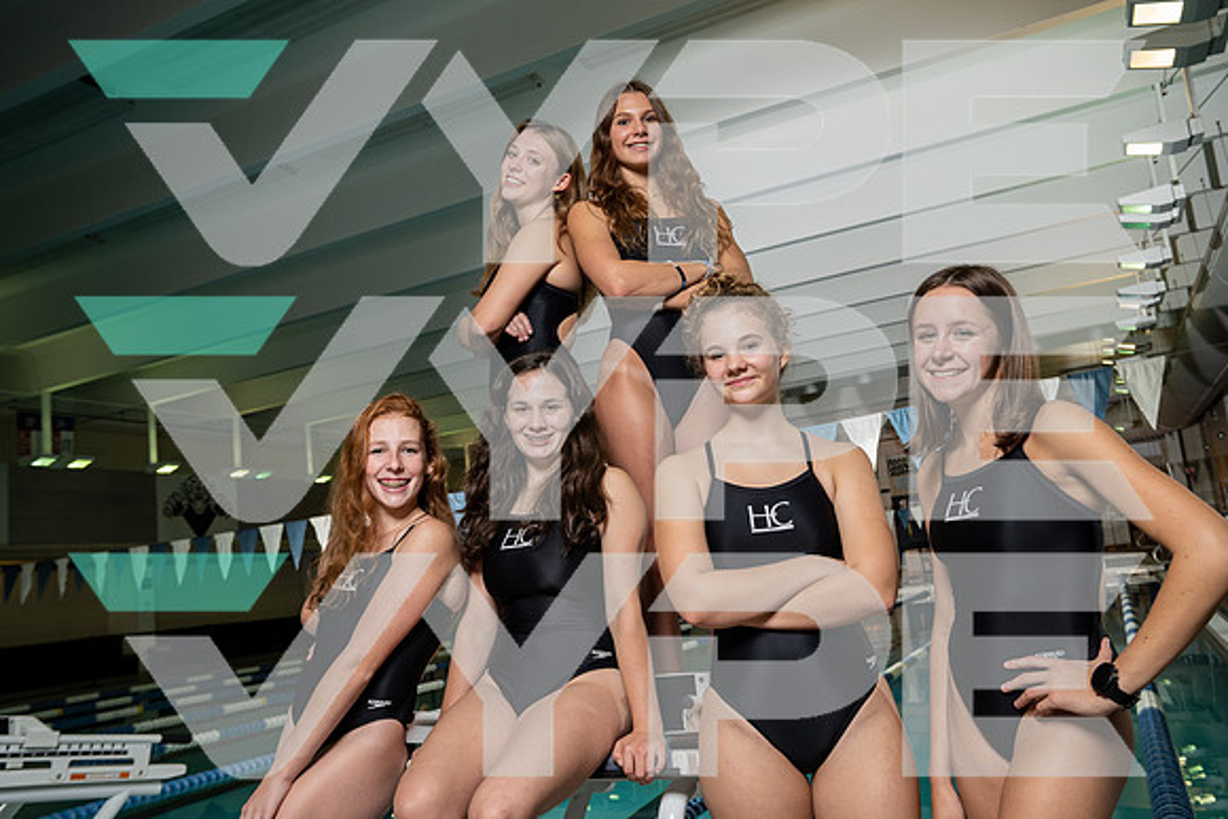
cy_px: 410
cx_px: 614
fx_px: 1024
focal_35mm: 30
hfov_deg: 61.9
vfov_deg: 43.6
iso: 640
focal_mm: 30
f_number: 5.6
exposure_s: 1/250
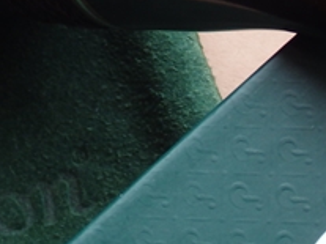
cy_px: -46
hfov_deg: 7.8
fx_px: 2400
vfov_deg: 5.8
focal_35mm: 255
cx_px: 164
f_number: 4.4
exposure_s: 1/10
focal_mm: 11.9
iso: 125
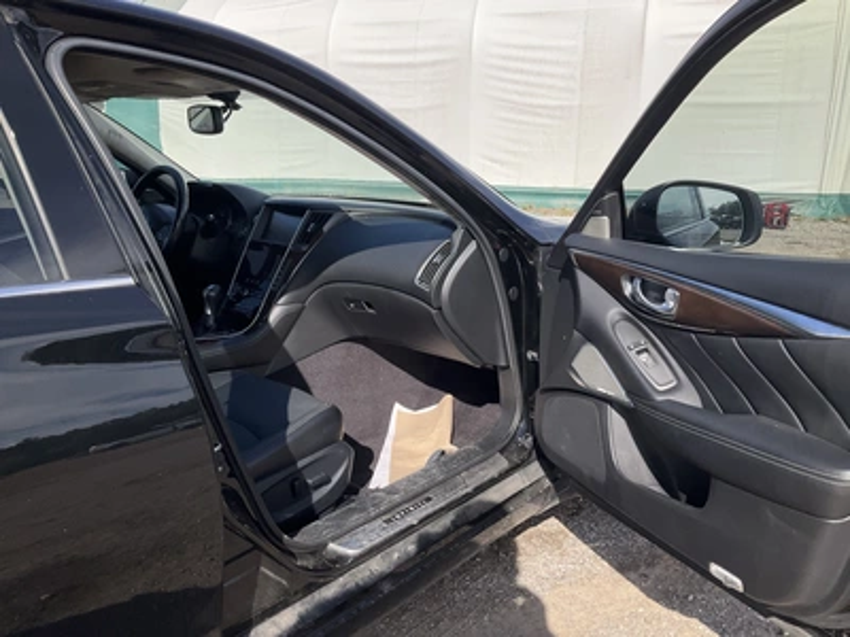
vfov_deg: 48.2
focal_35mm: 29
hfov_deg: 61.7
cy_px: 318
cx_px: 425
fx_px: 712
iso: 25
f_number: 1.8
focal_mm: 3
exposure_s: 1/1848
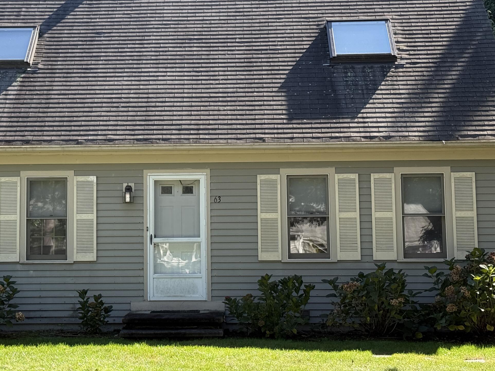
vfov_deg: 19.6
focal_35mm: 75
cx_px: 184
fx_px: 1072
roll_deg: +0.2
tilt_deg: +5.7
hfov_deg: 25.9
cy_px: 152
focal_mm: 6.76
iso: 80
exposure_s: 1/669
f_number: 1.78
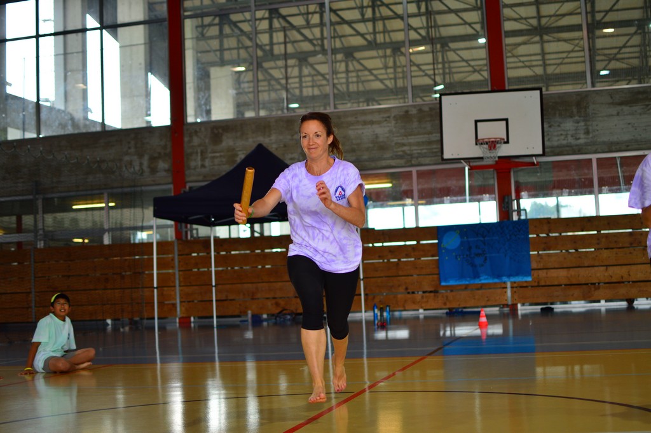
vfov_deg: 25.7
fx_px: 949
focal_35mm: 52
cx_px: 326
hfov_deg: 37.9
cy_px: 216
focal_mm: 35
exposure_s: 1/400
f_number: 1.8
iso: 110
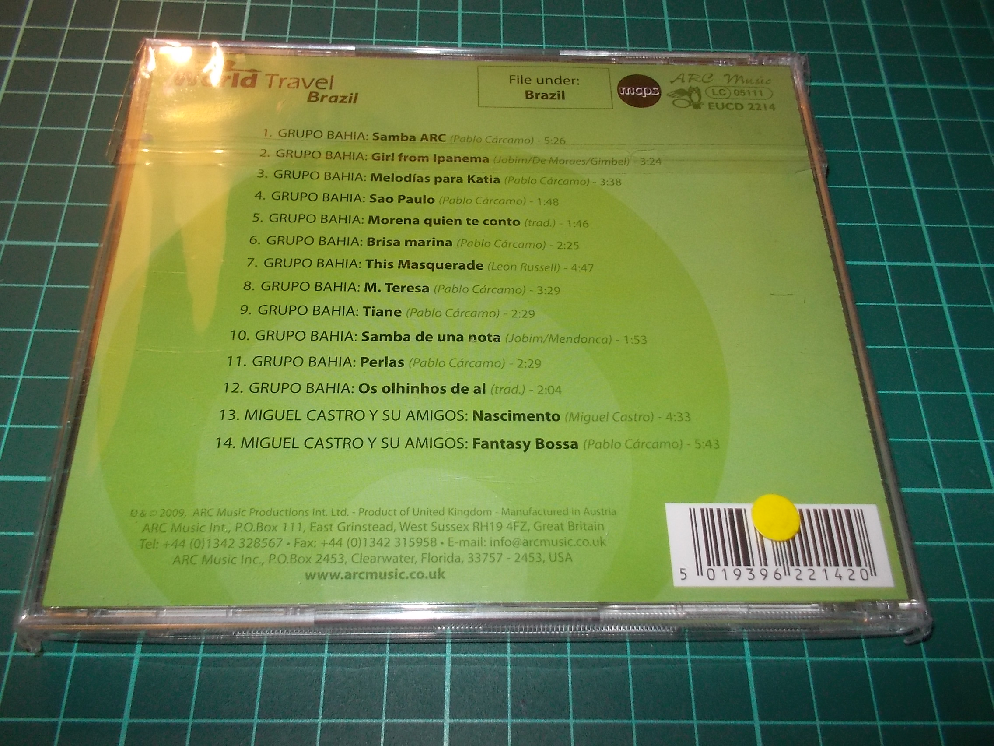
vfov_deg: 48.2
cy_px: 373
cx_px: 497
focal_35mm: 29
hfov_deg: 61.7
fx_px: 833
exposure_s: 1/30
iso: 200
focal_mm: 4.1
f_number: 3.3
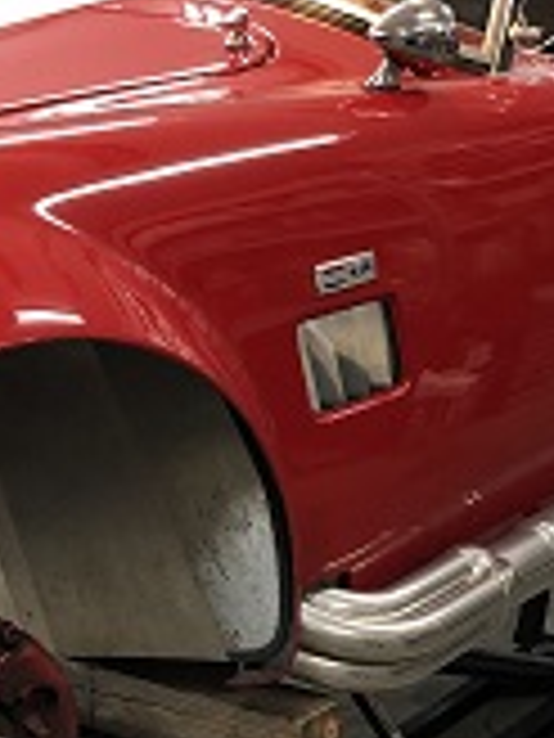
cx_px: 392
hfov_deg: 16.2
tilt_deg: -20.0
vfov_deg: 21.3
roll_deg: +0.4
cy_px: 583
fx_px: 1942
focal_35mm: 91
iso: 40
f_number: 1.8
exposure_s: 1/17
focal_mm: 3.99
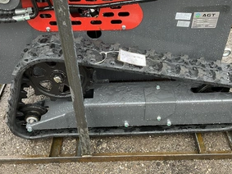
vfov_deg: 35.1
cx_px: 125
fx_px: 275
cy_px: 80
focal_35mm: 41
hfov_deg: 45.8
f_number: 1.8
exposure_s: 1/110
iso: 64
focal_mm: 3
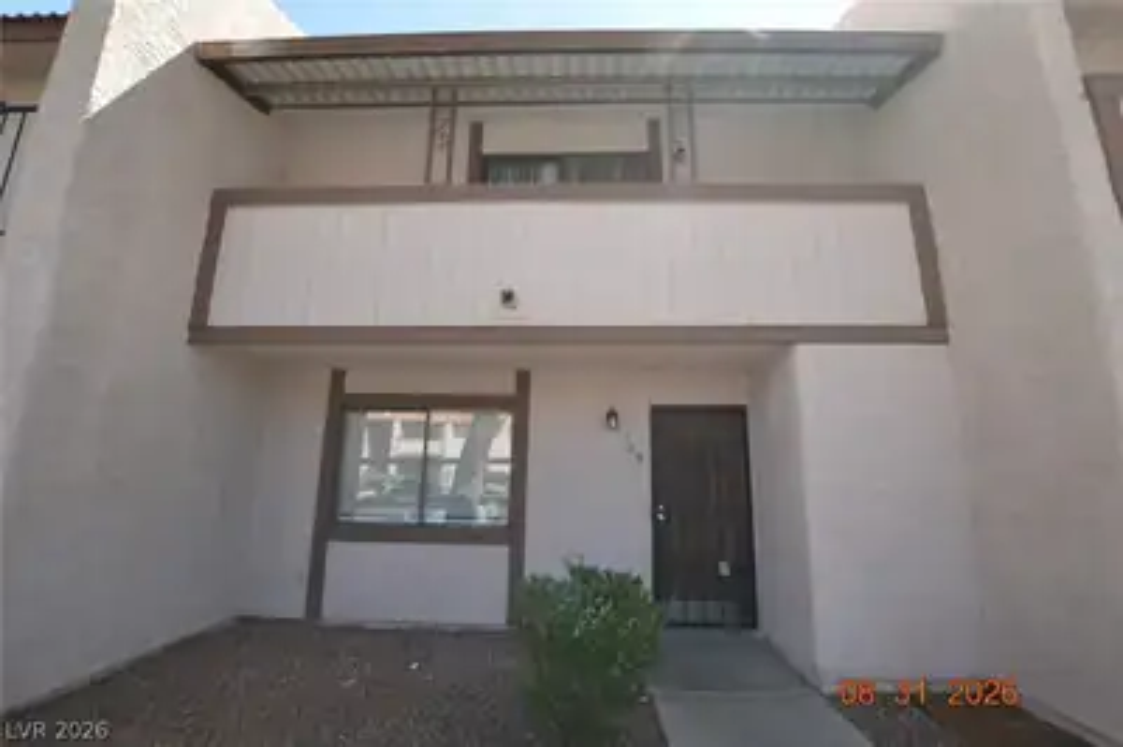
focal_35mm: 21
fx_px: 655
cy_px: 374
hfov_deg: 81.3
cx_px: 562
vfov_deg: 59.4
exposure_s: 1/125
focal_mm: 14
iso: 100
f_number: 5.6
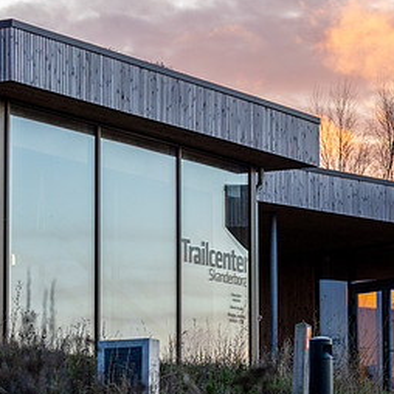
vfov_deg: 10.3
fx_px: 2176
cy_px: 269
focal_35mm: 169
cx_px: 262
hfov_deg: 10.3
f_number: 2.8
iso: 500
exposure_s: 1/640
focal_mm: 84
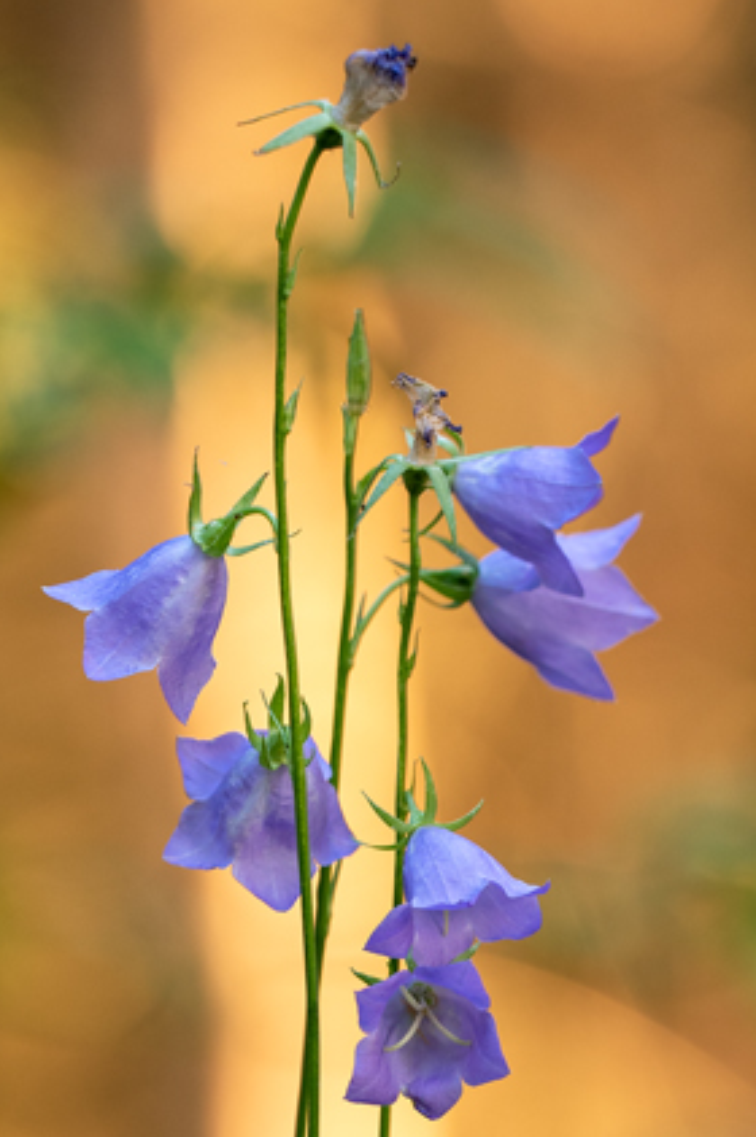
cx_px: 208
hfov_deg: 4.3
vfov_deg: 6.4
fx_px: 10127
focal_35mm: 321
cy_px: 1034
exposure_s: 1/50
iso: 400
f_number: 6.3
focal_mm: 150
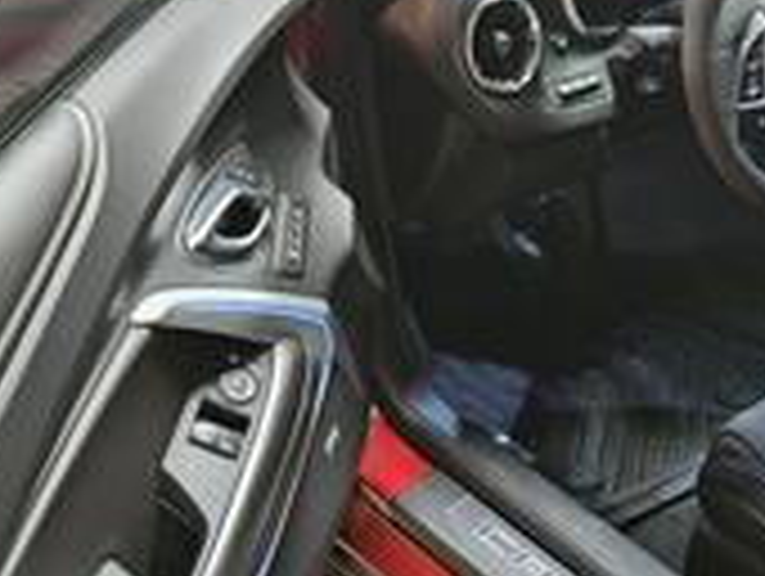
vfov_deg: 21.3
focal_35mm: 68
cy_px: 495
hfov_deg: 27.8
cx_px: 630
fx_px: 1505
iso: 500
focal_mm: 5.4
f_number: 1.8
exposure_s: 1/30
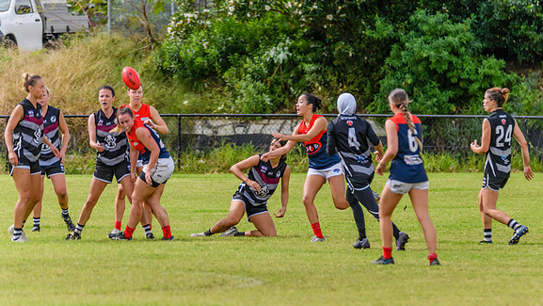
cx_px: 306
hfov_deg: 4.0
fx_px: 7864
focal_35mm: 546
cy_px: 151
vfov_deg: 2.2
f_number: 6
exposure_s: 1/2000
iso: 1000
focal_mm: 420
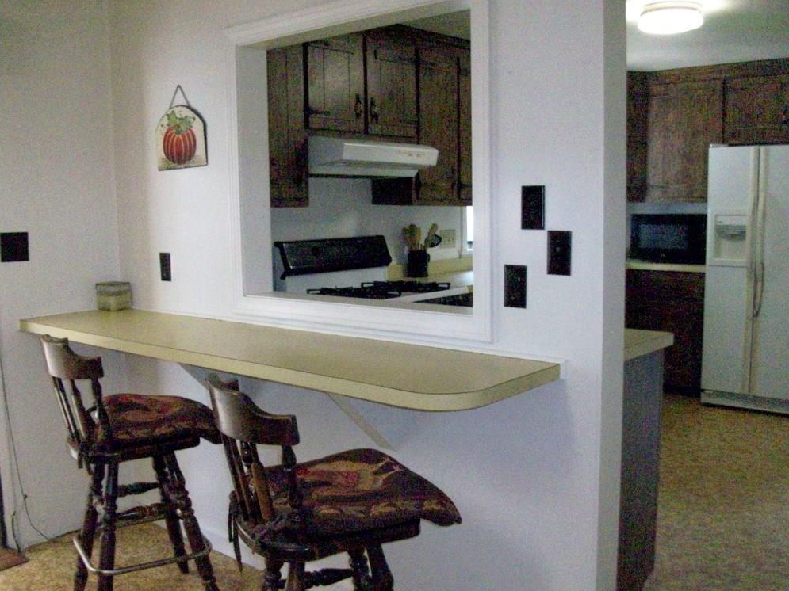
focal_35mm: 35
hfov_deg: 52.6
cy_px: 291
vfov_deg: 40.7
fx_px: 798
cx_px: 393
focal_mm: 5.7
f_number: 2.8
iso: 800
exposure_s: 1/128
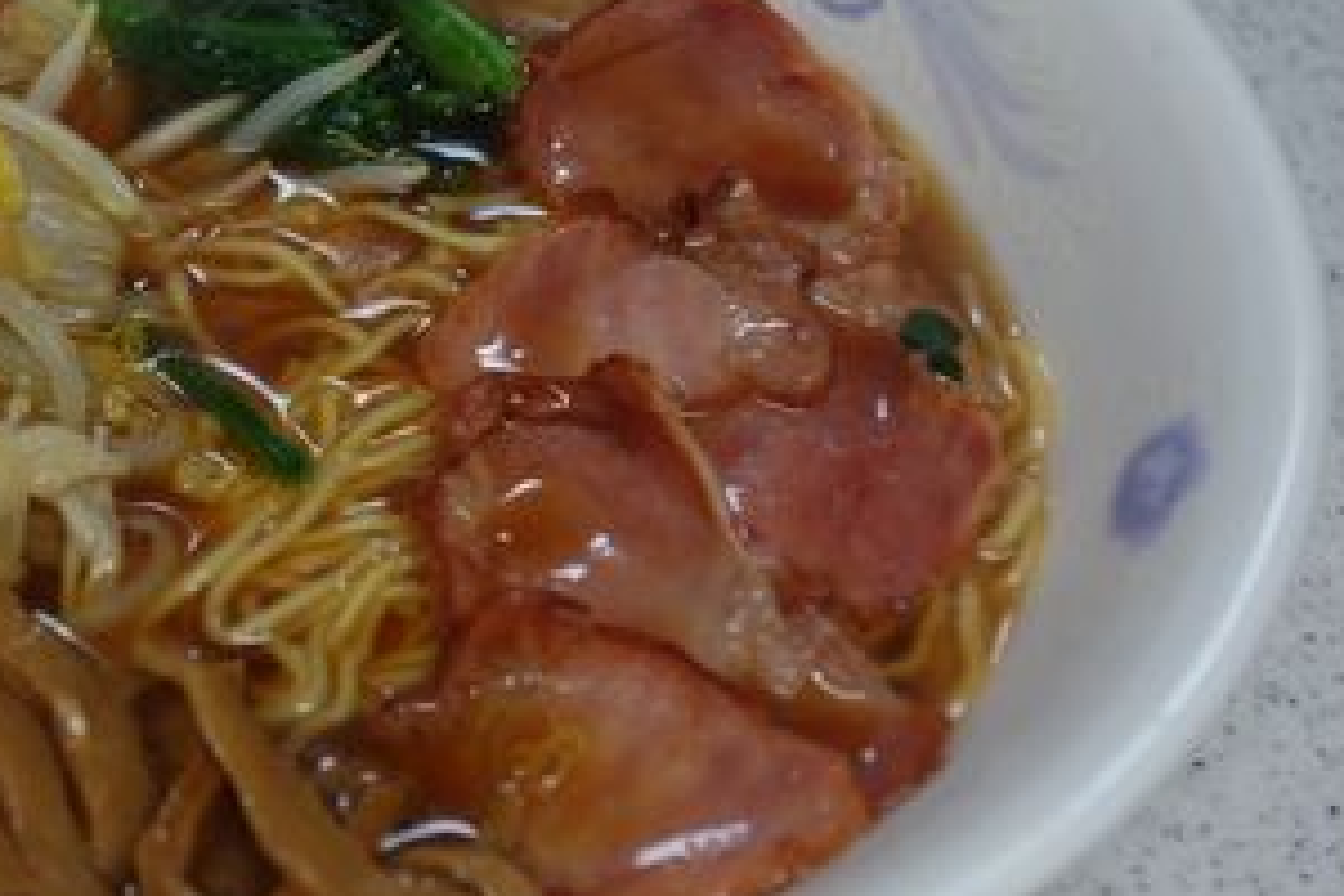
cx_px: 372
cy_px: 405
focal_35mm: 65
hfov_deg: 30.5
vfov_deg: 20.9
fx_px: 2426
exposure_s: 1/40
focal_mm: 14.57
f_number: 2.8
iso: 200
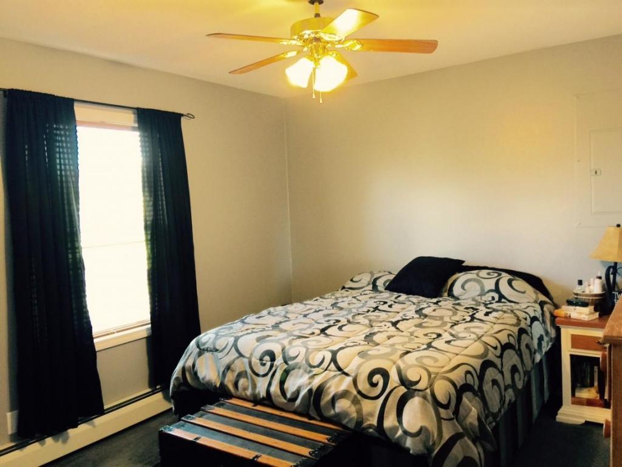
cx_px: 311
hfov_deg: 61.7
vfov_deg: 48.2
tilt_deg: -2.3
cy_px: 234
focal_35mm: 29
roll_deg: +2.0
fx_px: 521
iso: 50
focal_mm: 4.15
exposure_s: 1/15
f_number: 2.2
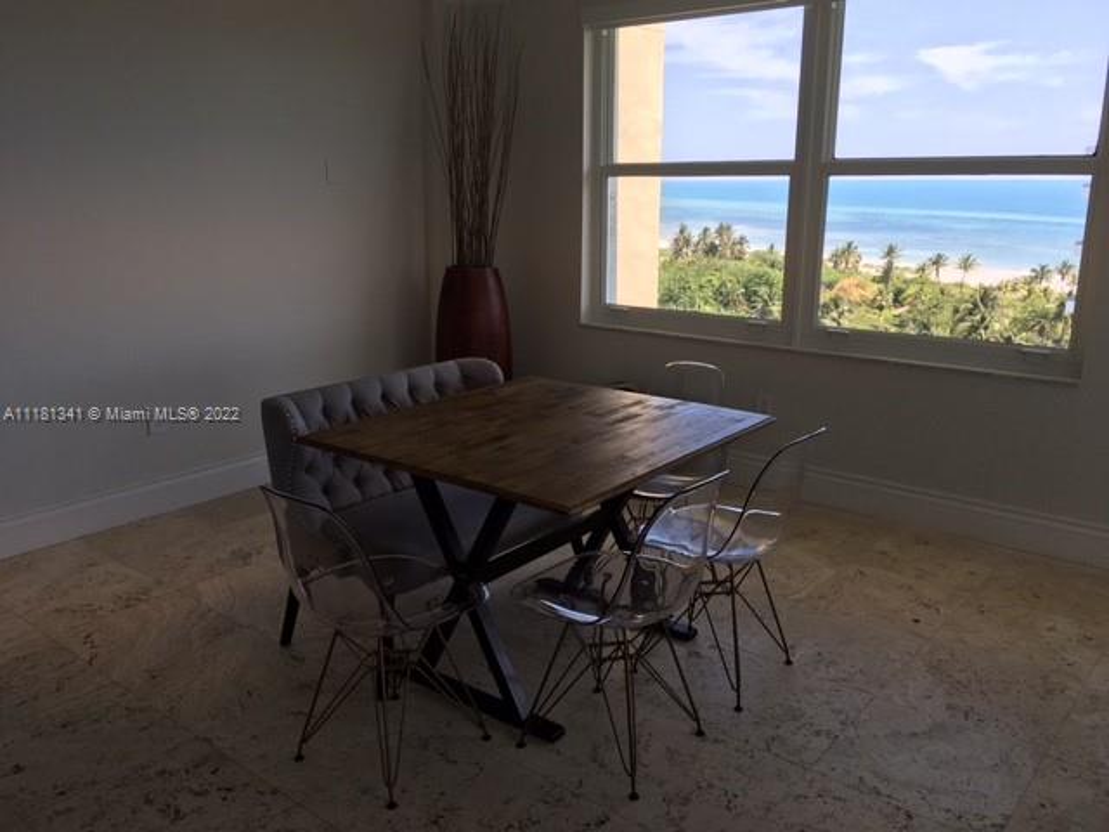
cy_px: 416
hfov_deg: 61.7
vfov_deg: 48.2
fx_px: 929
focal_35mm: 29
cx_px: 554
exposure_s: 1/450
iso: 25
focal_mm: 4.15
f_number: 2.2
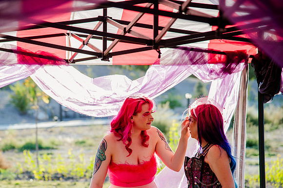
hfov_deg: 14.0
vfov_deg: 9.3
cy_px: 115
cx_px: 110
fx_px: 1154
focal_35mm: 147
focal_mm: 120
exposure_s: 1/500
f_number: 4.5
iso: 400
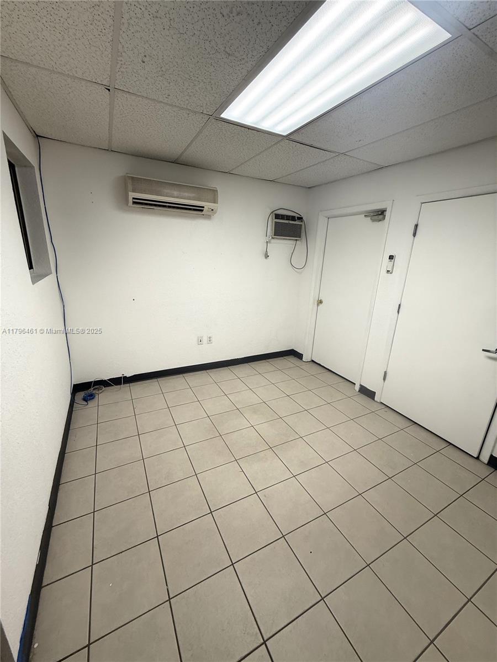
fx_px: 268
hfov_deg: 85.7
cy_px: 331
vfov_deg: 102.1
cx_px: 248
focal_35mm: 14
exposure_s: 1/120
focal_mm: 2.22
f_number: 2.2
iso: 80
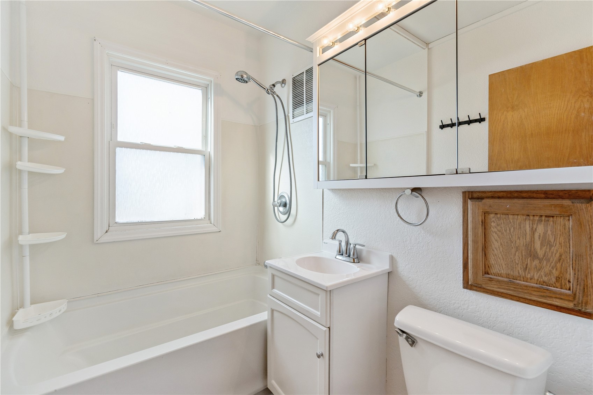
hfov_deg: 96.7
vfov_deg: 73.7
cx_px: 296
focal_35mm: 16
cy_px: 198
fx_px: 264
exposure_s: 1/160
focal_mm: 16
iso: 400
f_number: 8
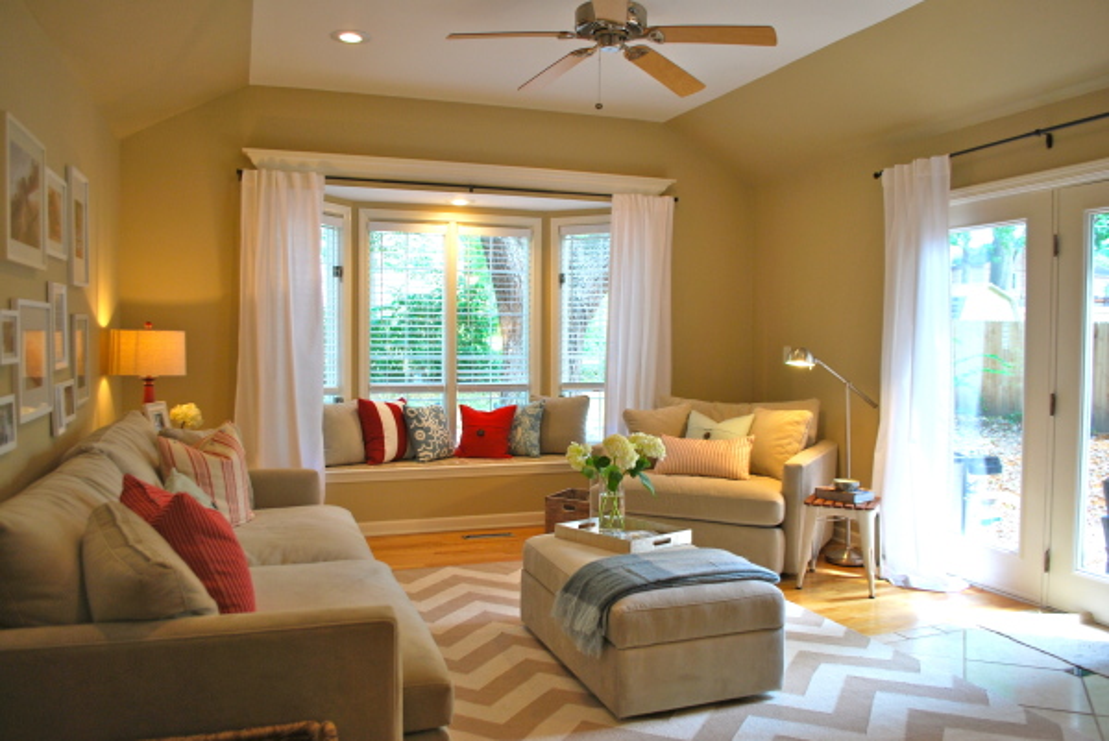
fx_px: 832
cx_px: 554
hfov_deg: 67.3
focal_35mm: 27
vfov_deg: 48.0
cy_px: 370
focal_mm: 18
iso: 200
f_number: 3.5
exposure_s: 1/40
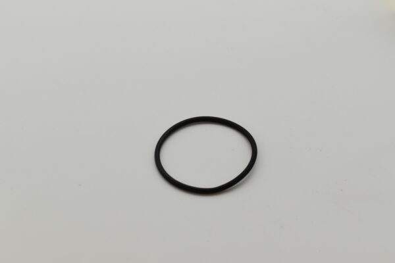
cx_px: 198
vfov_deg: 16.6
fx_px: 905
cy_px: 132
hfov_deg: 24.6
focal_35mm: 82
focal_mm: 55
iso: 1600
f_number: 8
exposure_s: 1/2000
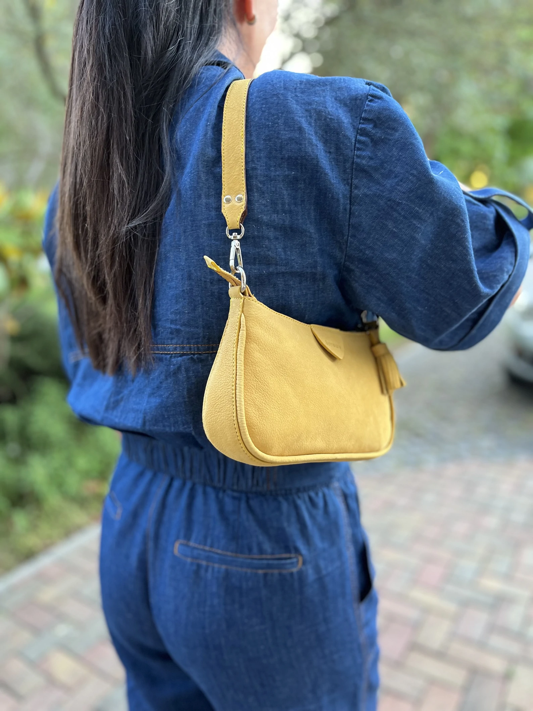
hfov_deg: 53.1
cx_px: 266
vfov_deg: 67.3
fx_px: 534
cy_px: 356
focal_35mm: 26
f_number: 1.6
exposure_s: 1/72
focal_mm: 5.1
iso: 125
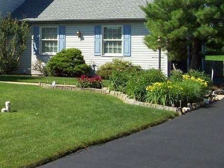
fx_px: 498
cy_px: 9
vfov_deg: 18.7
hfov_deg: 24.5
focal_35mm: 77
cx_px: 18
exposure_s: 1/478
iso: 80
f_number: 4.8
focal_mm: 6
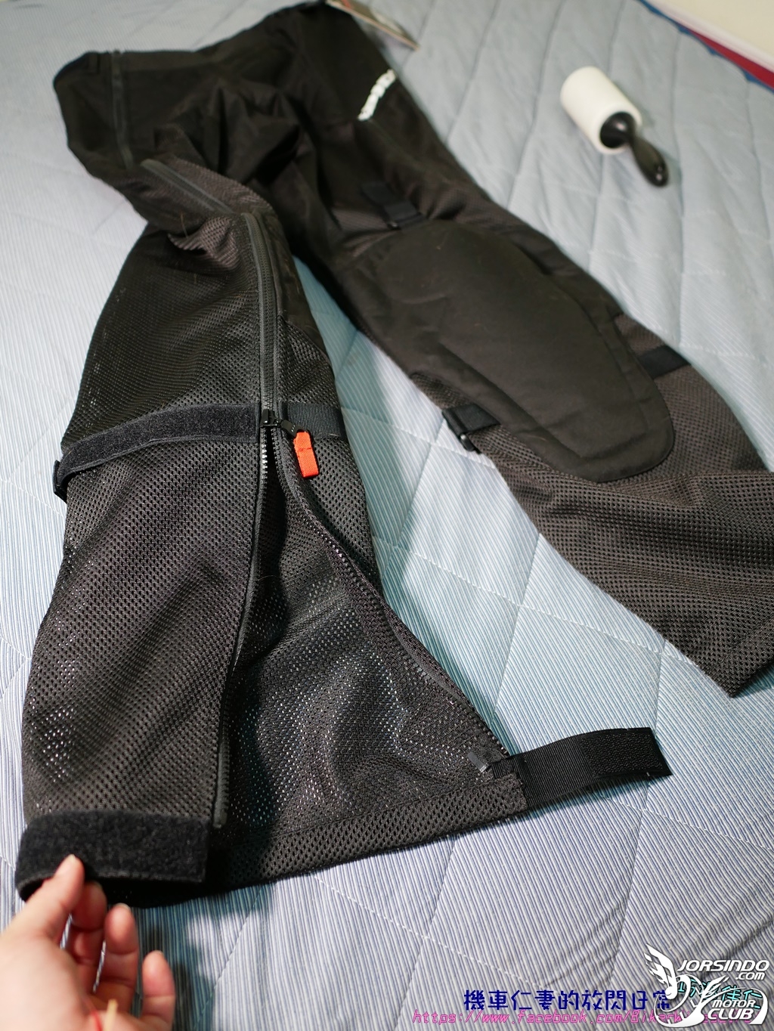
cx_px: 387
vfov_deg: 59.9
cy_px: 516
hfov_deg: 46.8
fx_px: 894
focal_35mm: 30
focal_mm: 15
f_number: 1.7
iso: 500
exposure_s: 1/60
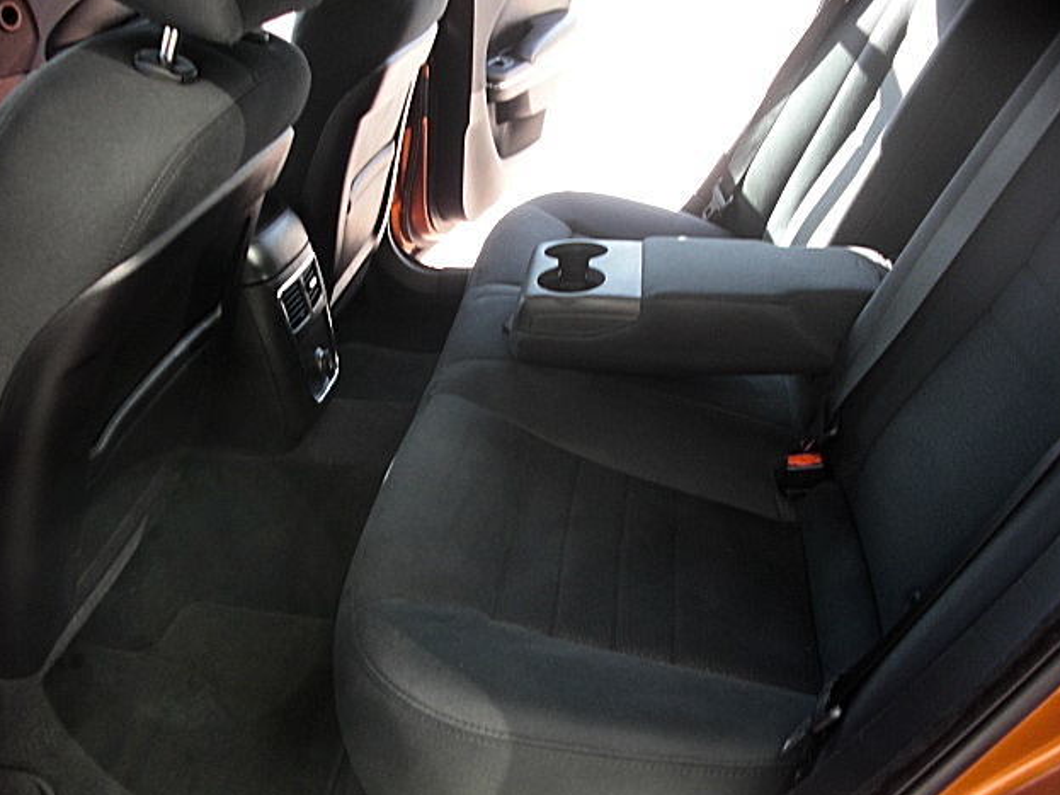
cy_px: 395
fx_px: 1133
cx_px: 531
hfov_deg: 50.1
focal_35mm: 37
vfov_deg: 38.7
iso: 100
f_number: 2.8
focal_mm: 6.3
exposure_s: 1/80
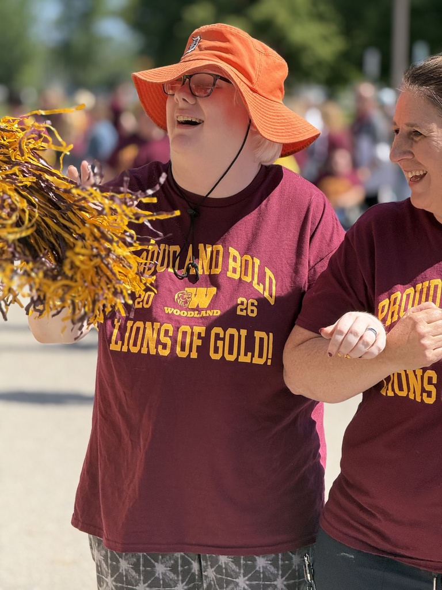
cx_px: 221
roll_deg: -0.2
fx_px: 2043
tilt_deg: -4.8
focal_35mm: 120
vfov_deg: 16.4
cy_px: 295
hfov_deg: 12.3
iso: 64
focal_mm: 15.66
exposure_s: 1/963
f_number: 2.8
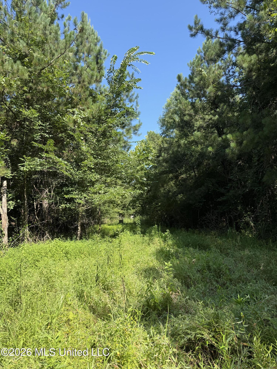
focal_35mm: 24
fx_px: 256
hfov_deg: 56.8
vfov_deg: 71.6
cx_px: 138
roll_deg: +2.1
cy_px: 184
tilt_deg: +5.0
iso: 80
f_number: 1.78
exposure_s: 1/1385
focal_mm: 6.76
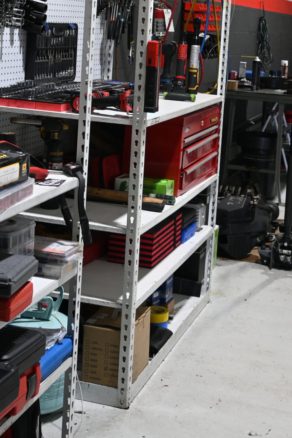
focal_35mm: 66
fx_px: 803
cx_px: 179
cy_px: 77
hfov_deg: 20.6
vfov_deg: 29.7
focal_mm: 26
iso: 720
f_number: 4.5
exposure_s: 1/125
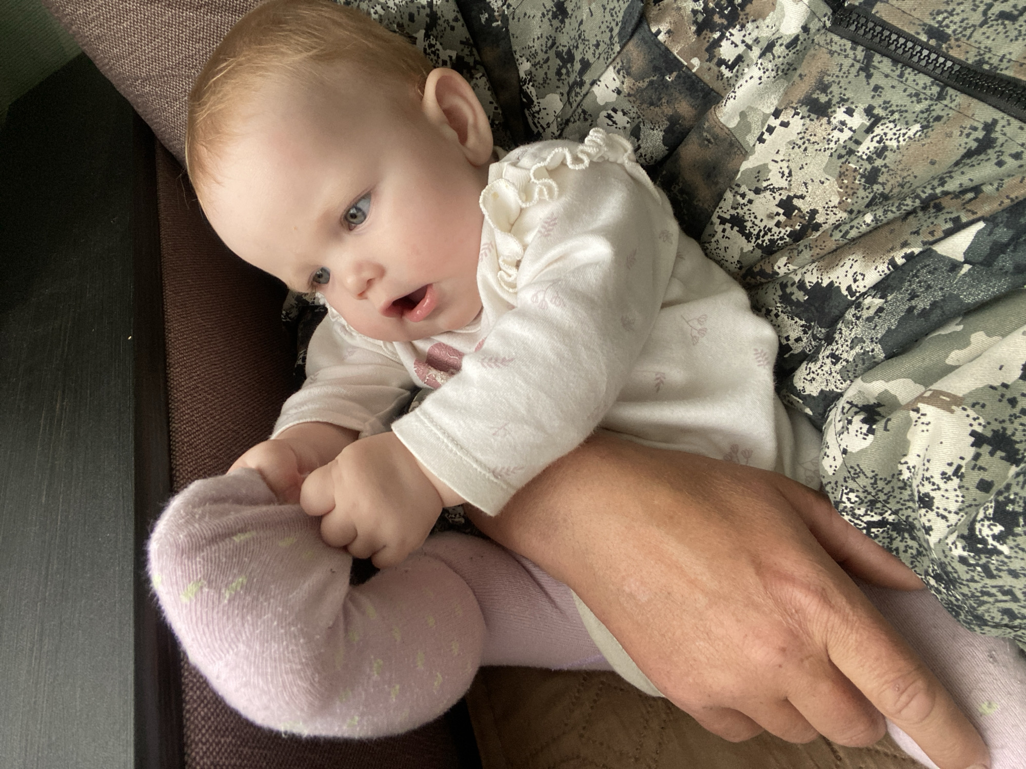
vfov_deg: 58.9
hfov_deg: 73.9
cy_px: 384
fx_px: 682
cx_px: 513
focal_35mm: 23
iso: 100
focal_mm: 2.71
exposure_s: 1/67
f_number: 2.2
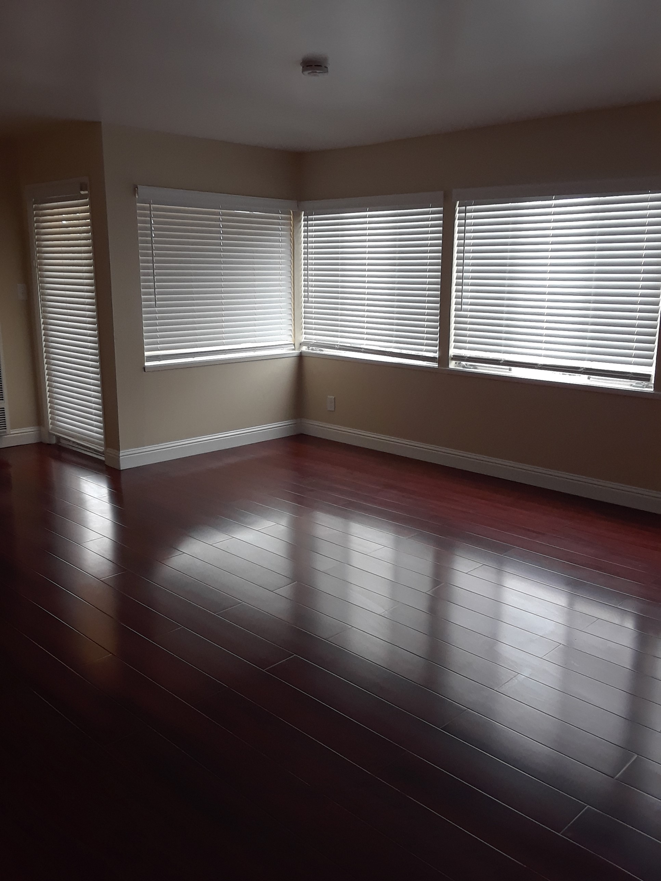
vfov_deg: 60.0
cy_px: 440
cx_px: 330
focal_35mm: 30
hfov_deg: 46.8
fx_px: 764
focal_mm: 2.47
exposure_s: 1/120
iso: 64
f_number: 1.9
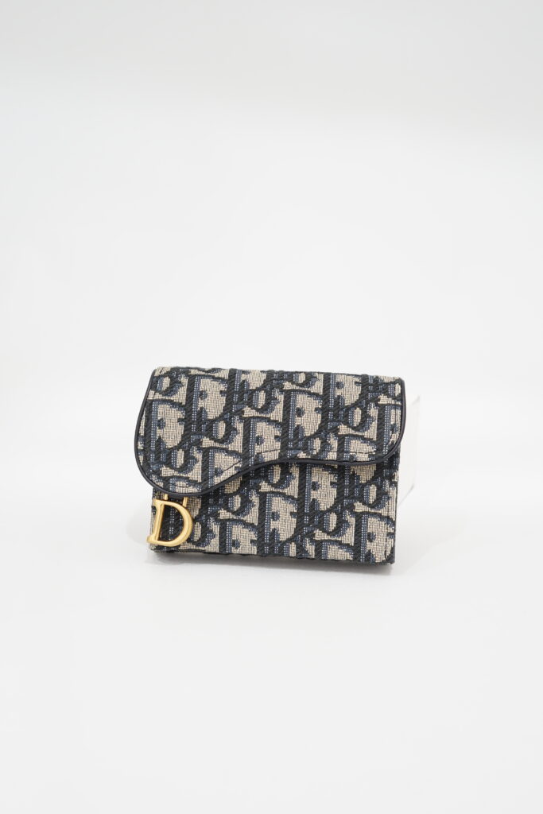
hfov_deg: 27.0
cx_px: 272
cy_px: 407
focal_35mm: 50
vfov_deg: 39.6
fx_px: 1131
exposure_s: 1/3
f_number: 6.3
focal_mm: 50
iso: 640
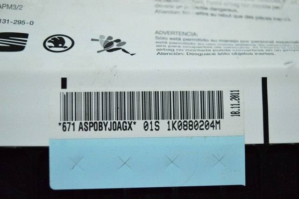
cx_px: 150
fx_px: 435
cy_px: 100
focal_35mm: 52
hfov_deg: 37.9
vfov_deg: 25.7
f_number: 4.5
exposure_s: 1/1000
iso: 6400
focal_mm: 35
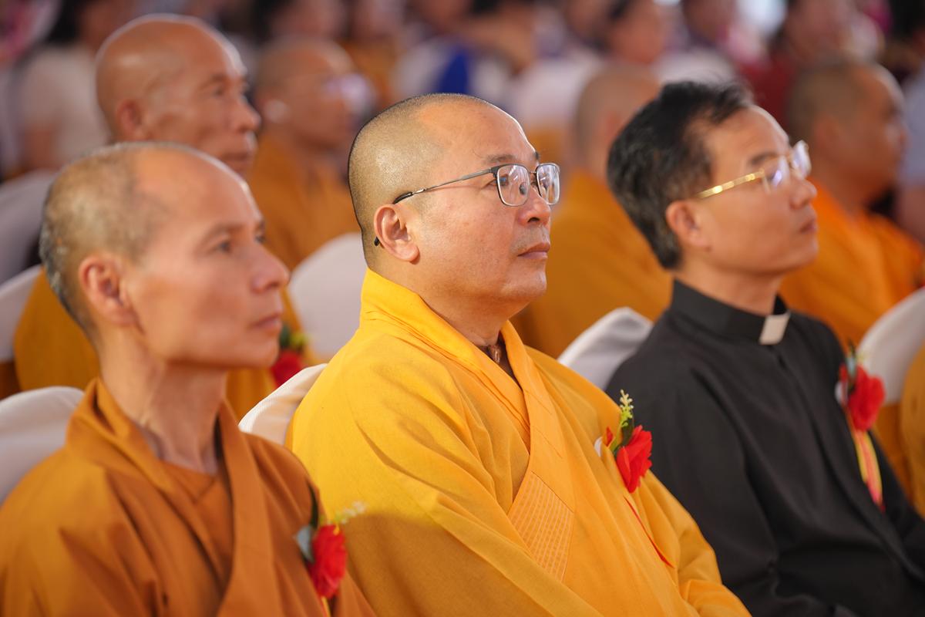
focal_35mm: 148
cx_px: 462
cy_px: 308
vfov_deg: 9.3
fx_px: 3802
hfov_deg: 13.9
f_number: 2.8
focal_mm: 148
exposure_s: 1/160
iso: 640
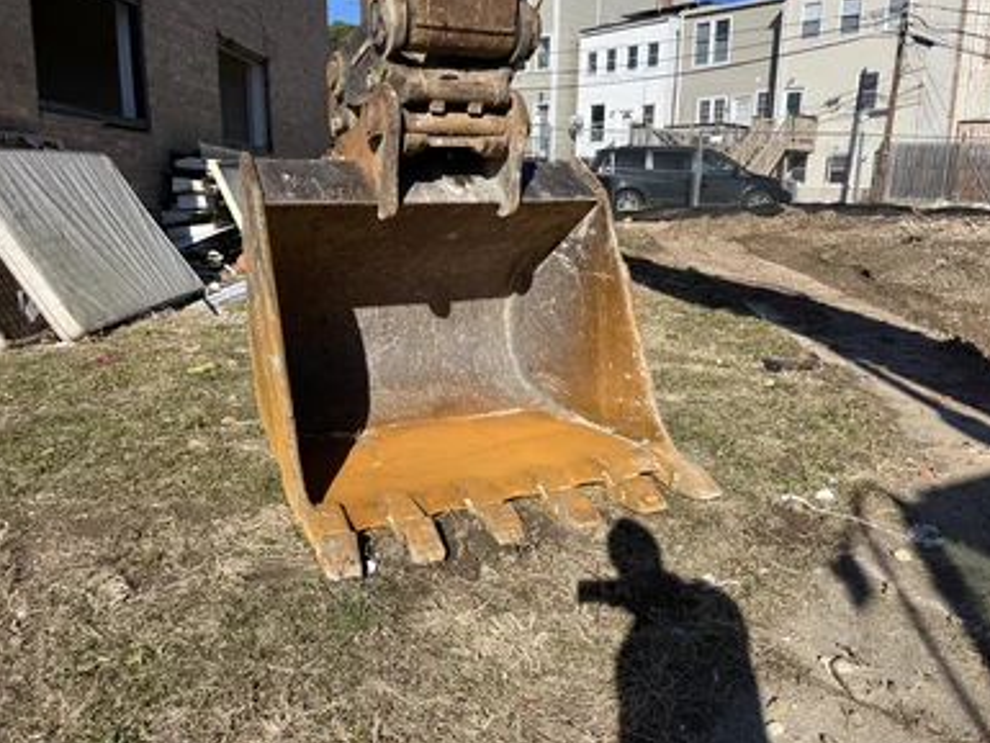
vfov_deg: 51.4
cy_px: 370
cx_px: 489
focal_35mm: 27
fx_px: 772
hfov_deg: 65.3
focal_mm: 5.1
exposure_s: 1/3413
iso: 50
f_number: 1.6
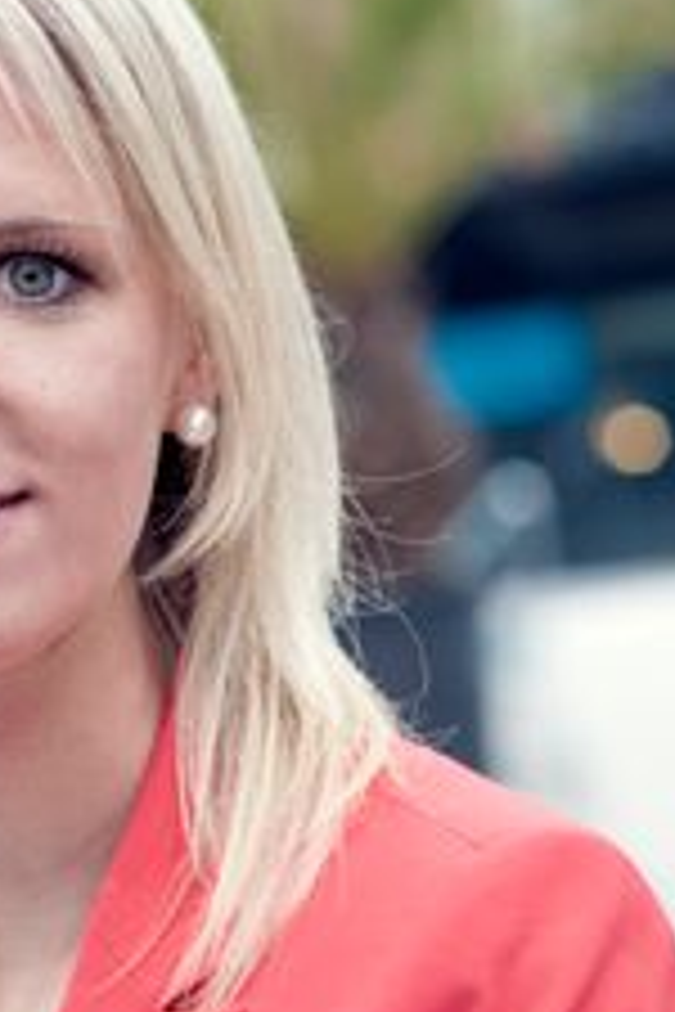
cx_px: 16
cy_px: 792
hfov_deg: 7.1
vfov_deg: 10.6
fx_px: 5428
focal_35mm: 193
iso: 160
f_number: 4
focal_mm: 85
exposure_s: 1/60
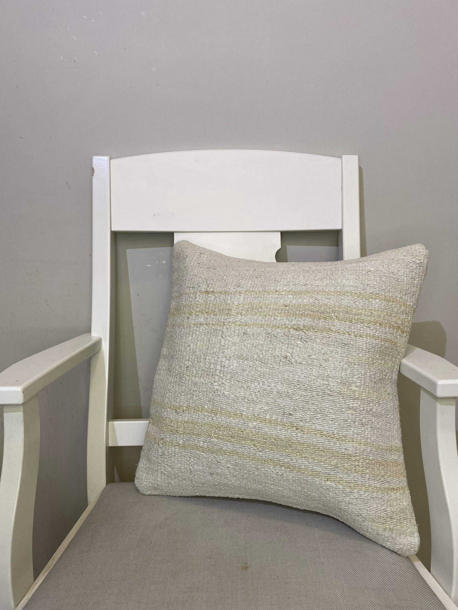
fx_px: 459
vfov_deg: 67.3
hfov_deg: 53.1
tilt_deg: -8.7
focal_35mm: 26
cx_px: 229
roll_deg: +0.6
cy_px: 305
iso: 100
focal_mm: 4.25
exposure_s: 1/121
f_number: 1.8
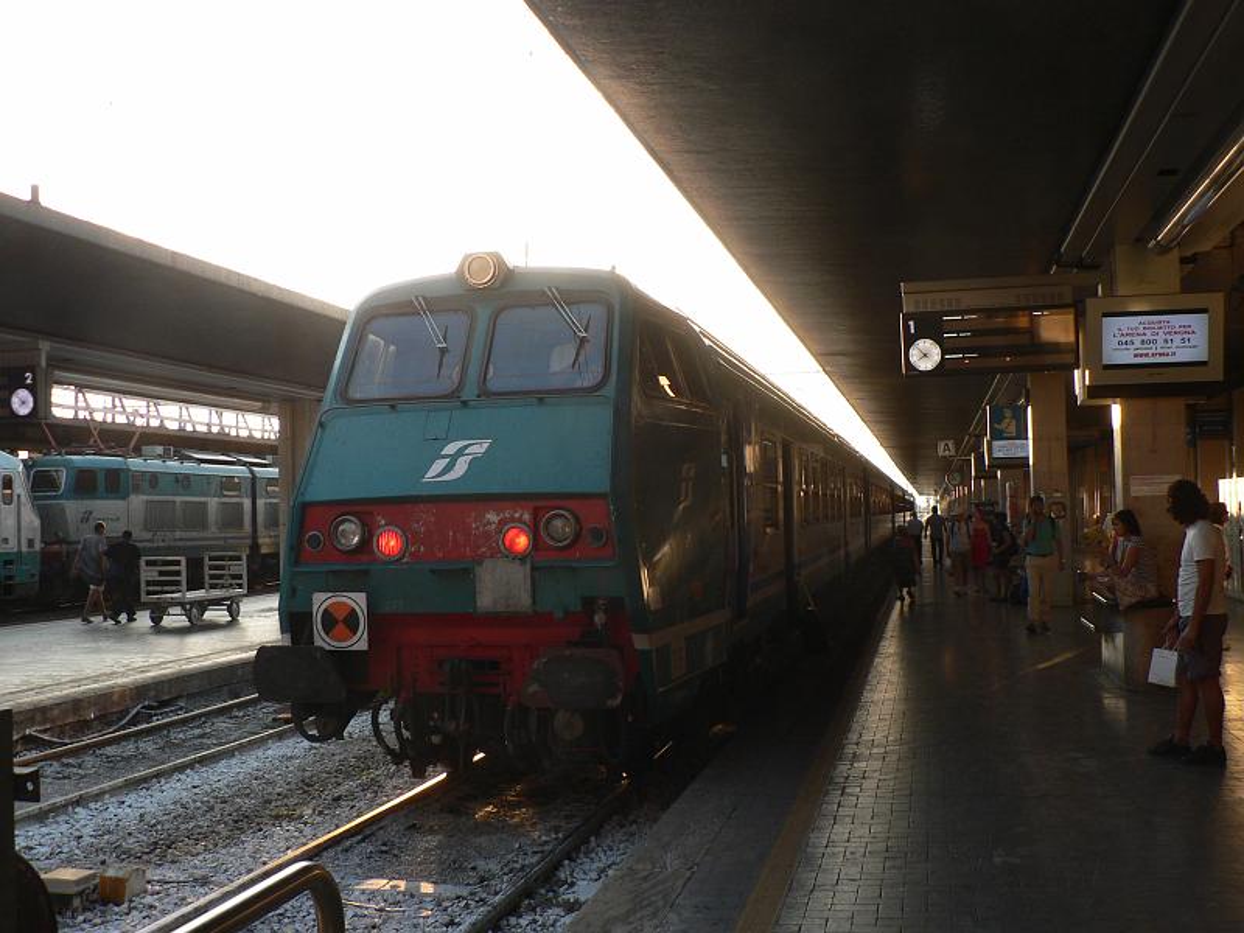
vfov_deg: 39.7
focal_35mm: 36
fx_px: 1294
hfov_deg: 51.4
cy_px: 466
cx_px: 622
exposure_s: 1/100
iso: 80
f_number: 3.2
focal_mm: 6
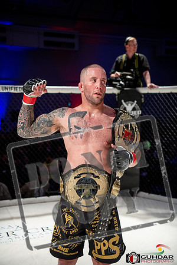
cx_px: 88
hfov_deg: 27.0
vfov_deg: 39.6
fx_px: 369
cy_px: 132
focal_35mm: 50
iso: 800
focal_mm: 50
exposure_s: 1/1000
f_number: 2.8
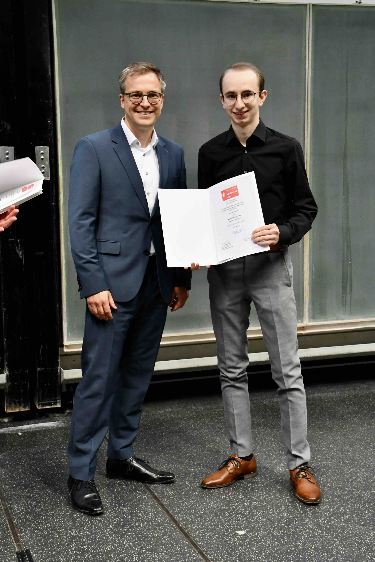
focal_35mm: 51
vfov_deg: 38.9
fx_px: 797
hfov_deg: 26.5
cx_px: 188
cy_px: 281
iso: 1600
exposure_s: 1/60
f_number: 4
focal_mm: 34
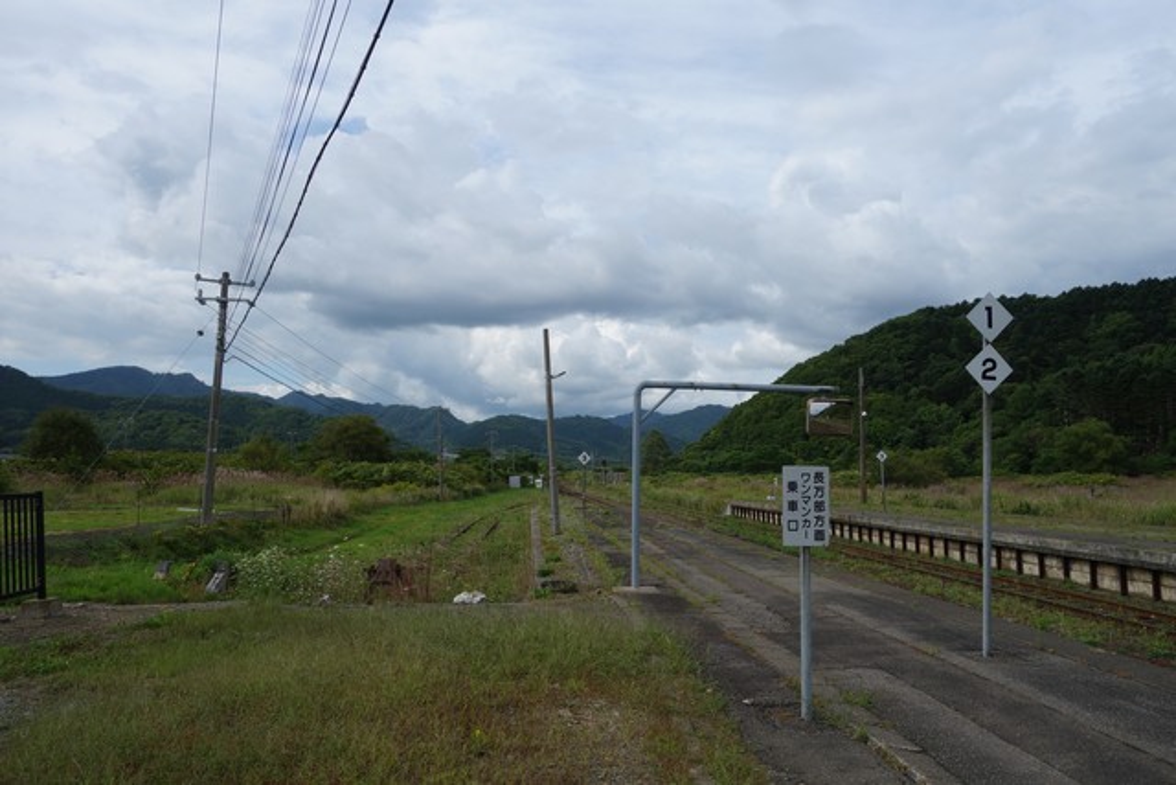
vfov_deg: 46.4
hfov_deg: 65.5
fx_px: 915
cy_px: 392
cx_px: 588
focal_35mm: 28
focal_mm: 10.4
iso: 125
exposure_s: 1/640
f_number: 5.6
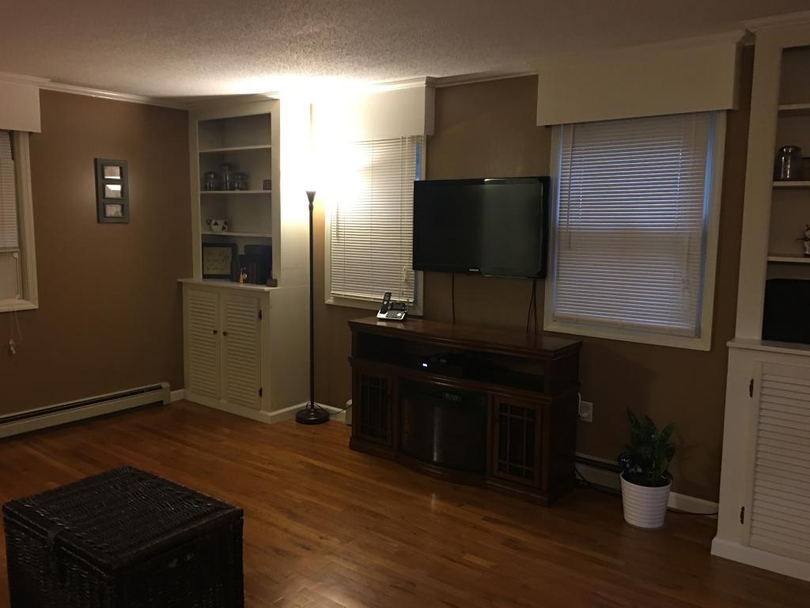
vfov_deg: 48.2
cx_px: 405
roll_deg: -1.3
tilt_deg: -4.8
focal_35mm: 29
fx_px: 679
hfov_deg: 61.7
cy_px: 304
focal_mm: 4.15
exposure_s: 1/4
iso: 64
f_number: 2.2
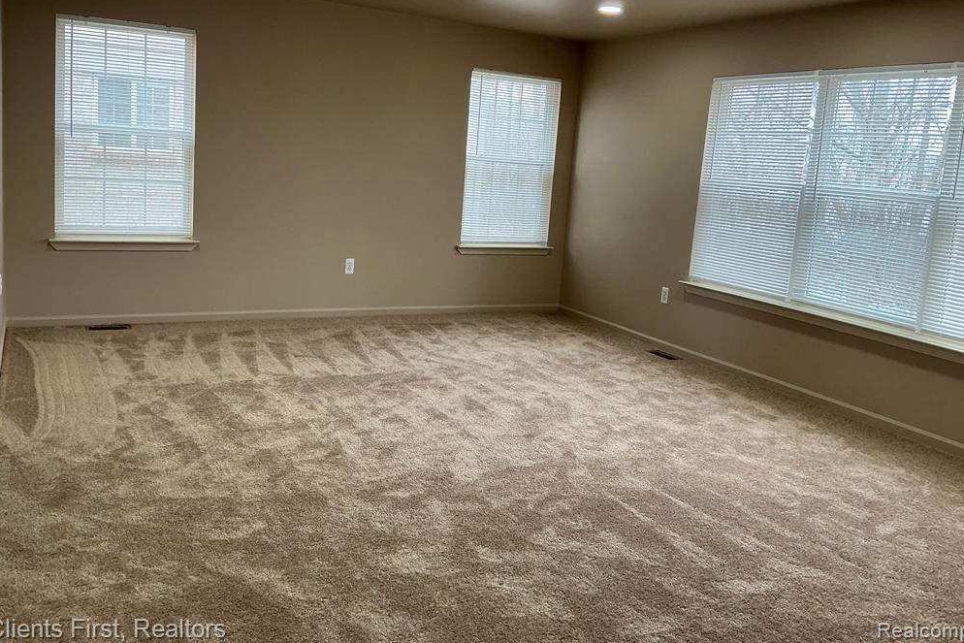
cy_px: 273
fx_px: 803
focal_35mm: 30
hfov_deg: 61.9
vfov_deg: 43.5
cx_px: 479
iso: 50
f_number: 1.8
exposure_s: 1/60
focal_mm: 3
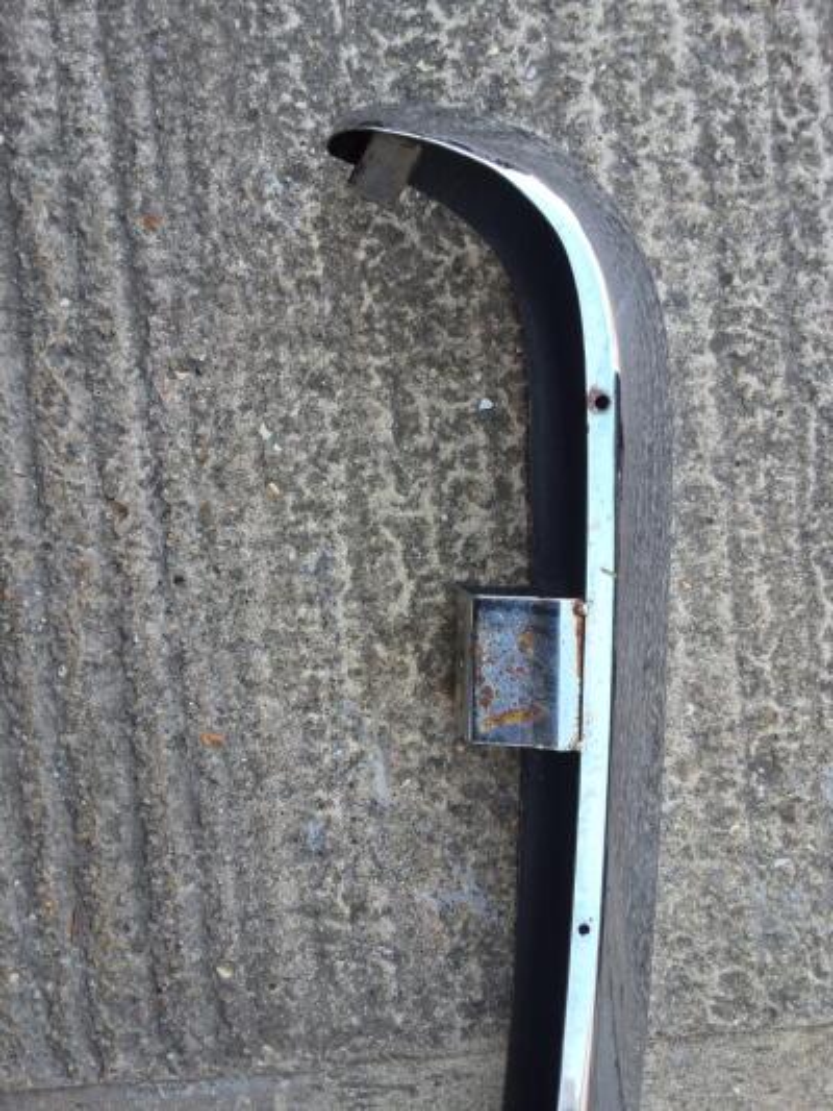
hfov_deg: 49.8
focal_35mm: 28
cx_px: 416
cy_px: 556
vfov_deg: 63.4
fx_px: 898
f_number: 1.9
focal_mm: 2.91
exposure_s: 1/204
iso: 32
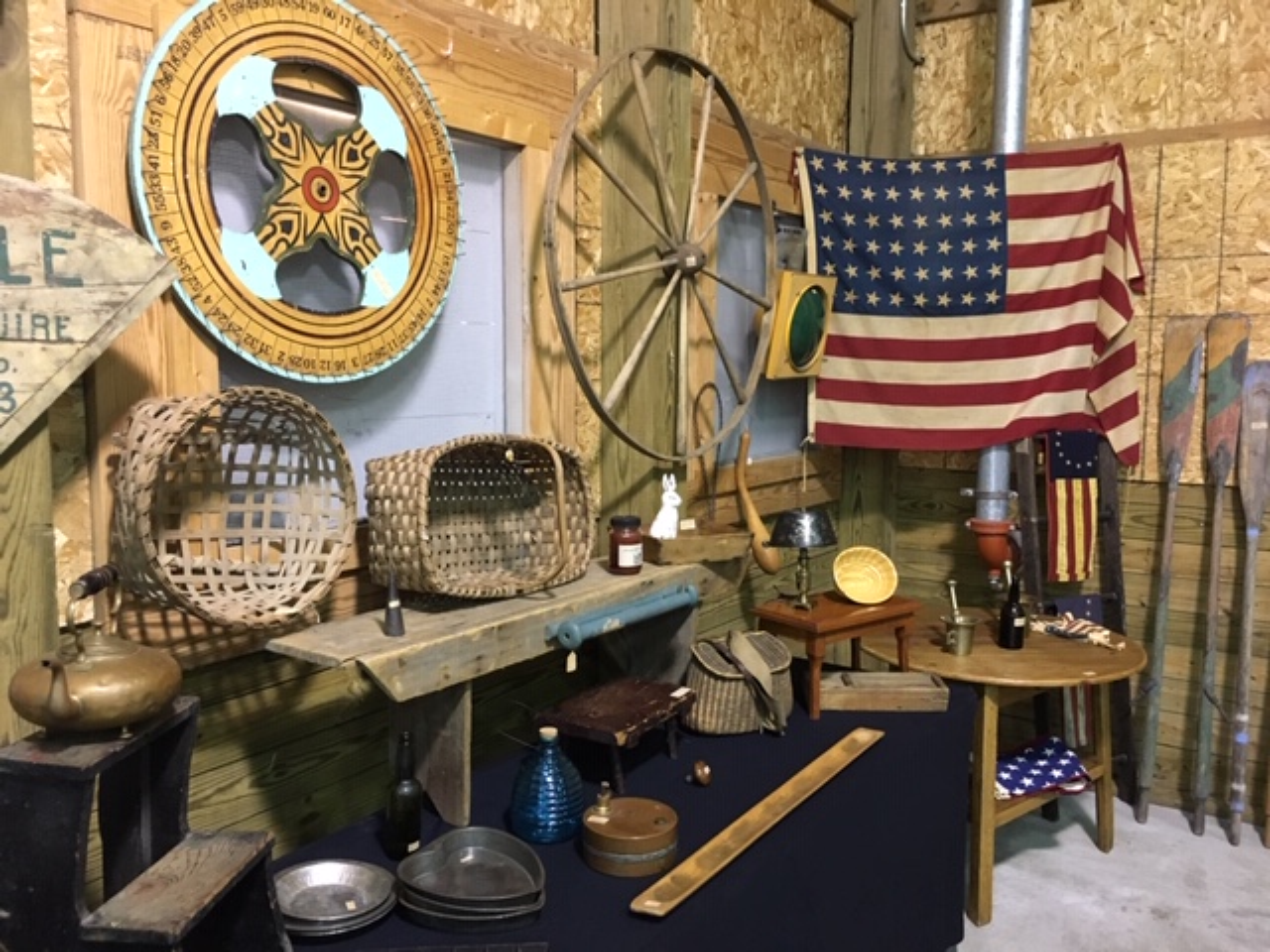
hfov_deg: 61.7
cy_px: 476
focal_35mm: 29
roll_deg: -0.9
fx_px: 1064
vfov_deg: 48.2
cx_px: 635
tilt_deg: -6.0
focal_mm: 4.15
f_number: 2.2
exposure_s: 1/15
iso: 200
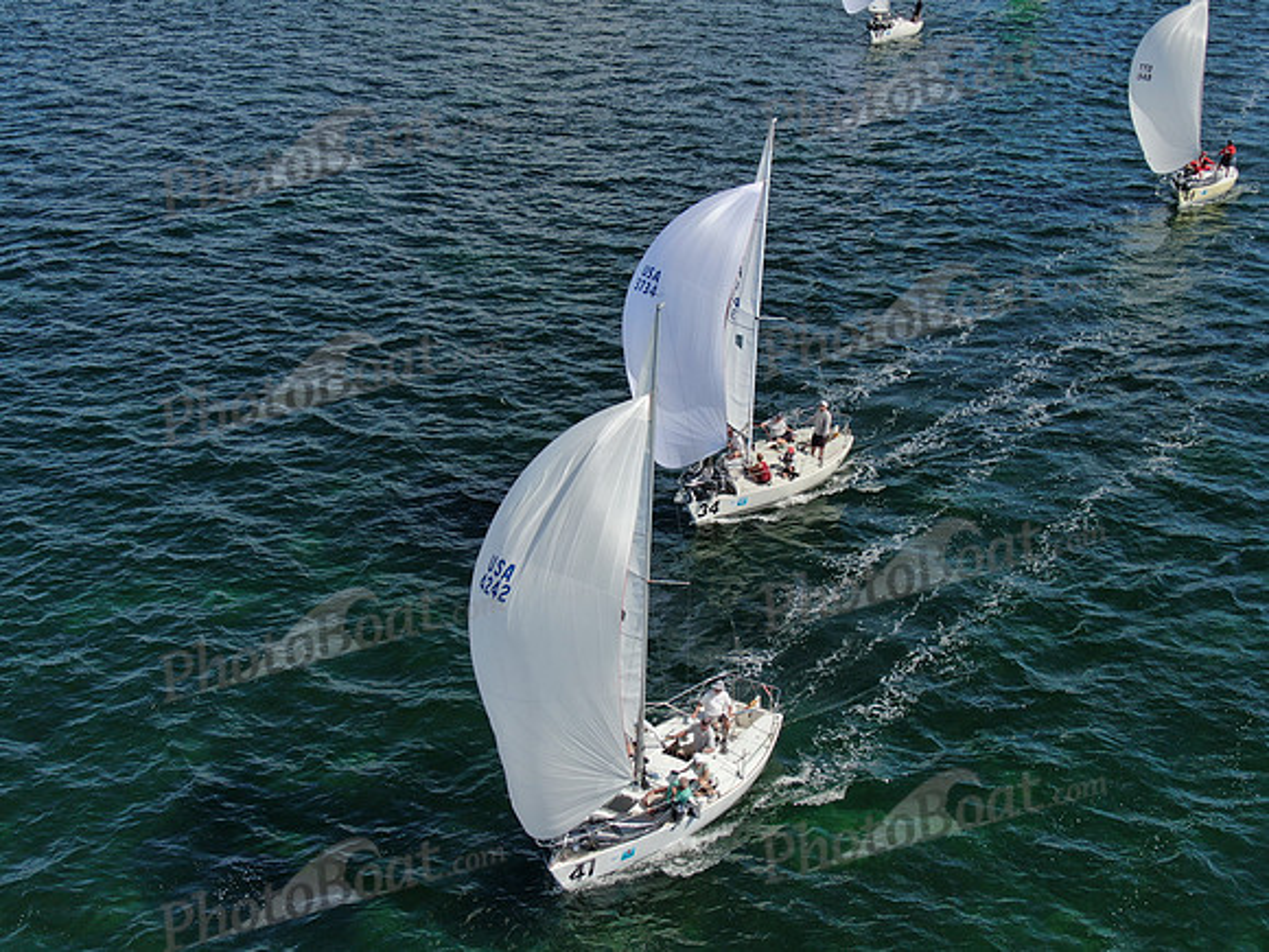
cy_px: 476
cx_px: 634
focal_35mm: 48
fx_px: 1760
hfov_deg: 39.7
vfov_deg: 30.3
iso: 100
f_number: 3.8
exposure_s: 1/1000
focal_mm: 8.6
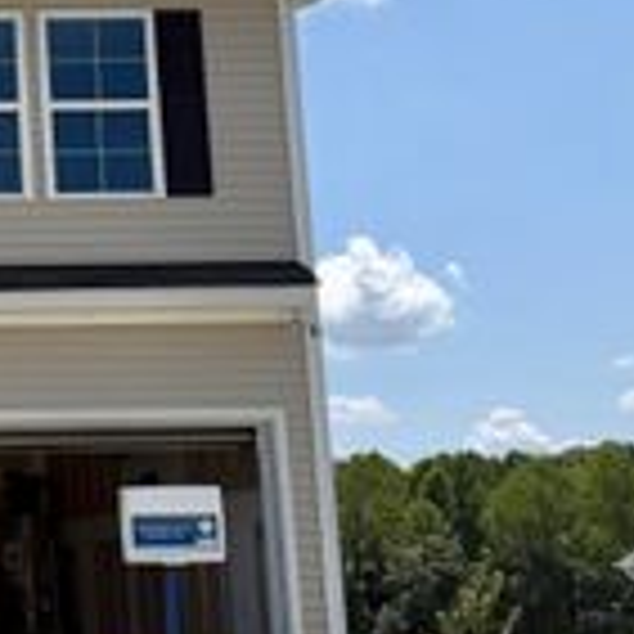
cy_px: 304
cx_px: -364
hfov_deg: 19.5
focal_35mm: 75
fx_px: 1554
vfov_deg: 23.1
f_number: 1.78
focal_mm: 6.76
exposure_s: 1/8130
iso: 80
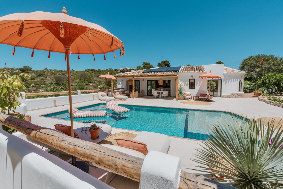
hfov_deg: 96.7
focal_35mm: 16
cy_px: 94
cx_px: 142
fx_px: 126
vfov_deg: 73.8
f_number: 10
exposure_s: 1/320
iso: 64
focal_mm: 16
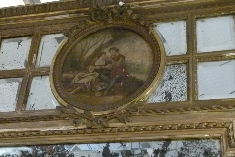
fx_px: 418
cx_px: 118
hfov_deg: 31.4
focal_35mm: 64
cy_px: 81
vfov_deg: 21.2
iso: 800
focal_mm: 11
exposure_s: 1/10
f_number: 3.3
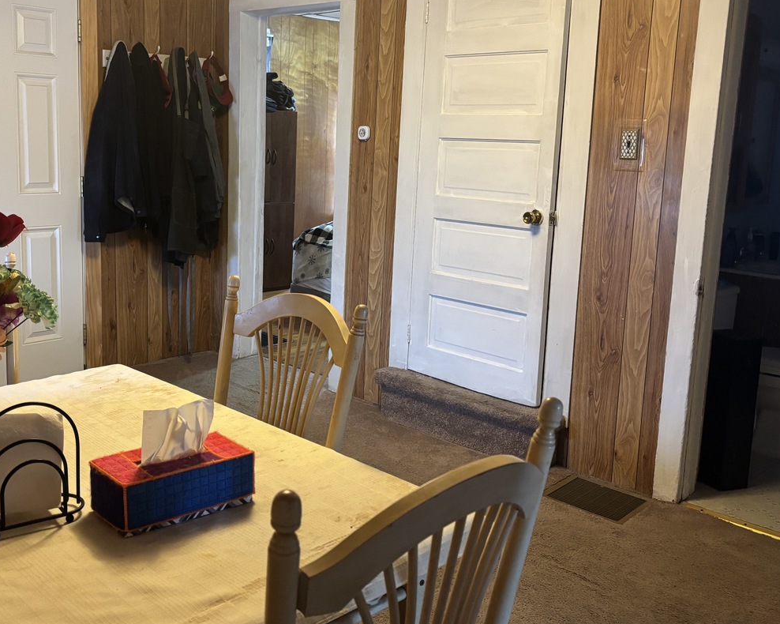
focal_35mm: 37
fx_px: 854
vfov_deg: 40.0
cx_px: 336
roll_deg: -1.7
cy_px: 266
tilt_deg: -9.0
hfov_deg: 48.9
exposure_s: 1/40
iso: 400
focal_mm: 5.96
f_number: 1.6
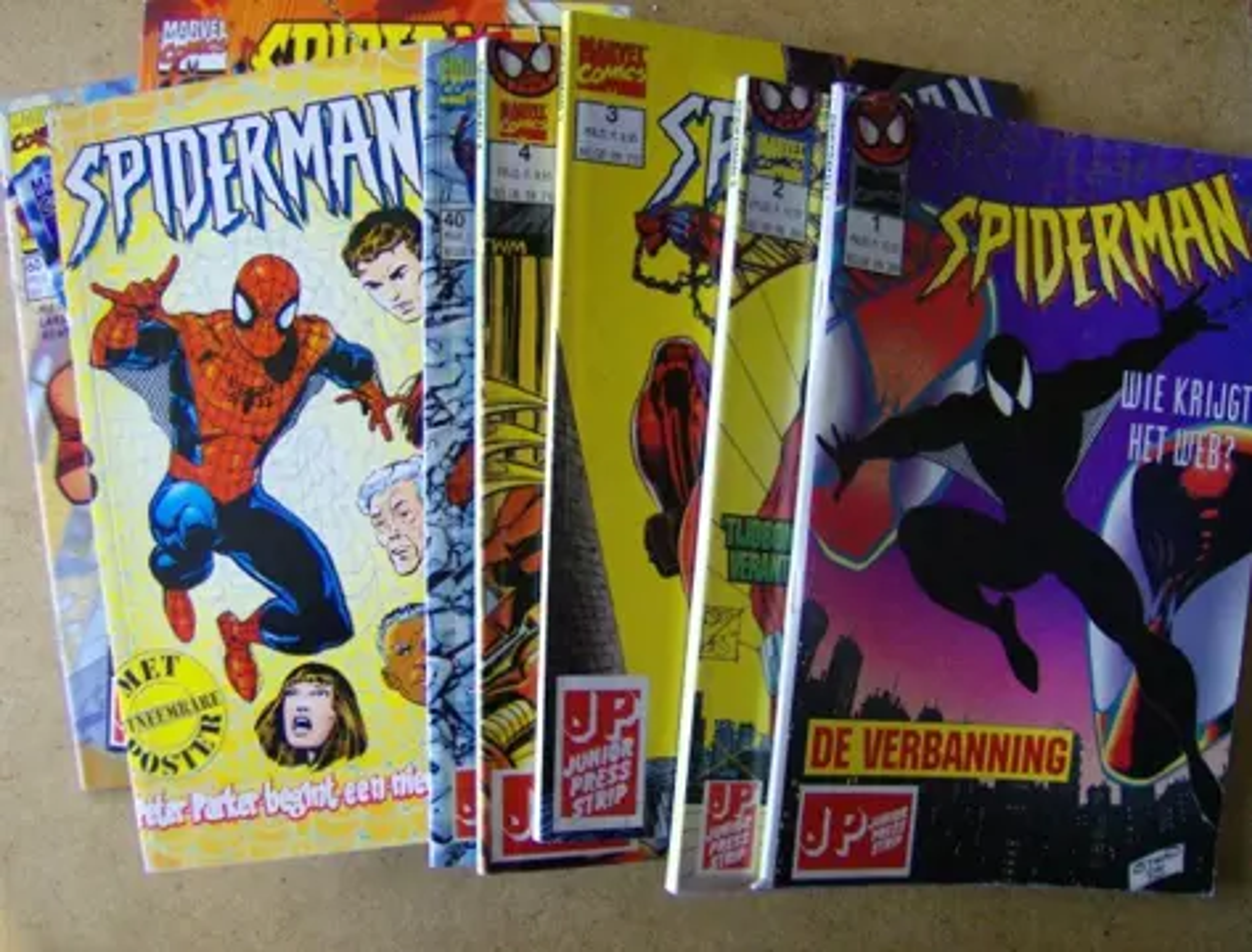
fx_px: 1309
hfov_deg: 51.1
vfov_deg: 40.0
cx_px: 626
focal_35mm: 36
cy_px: 476
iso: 180
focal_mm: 6
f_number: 2.8
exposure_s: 1/64
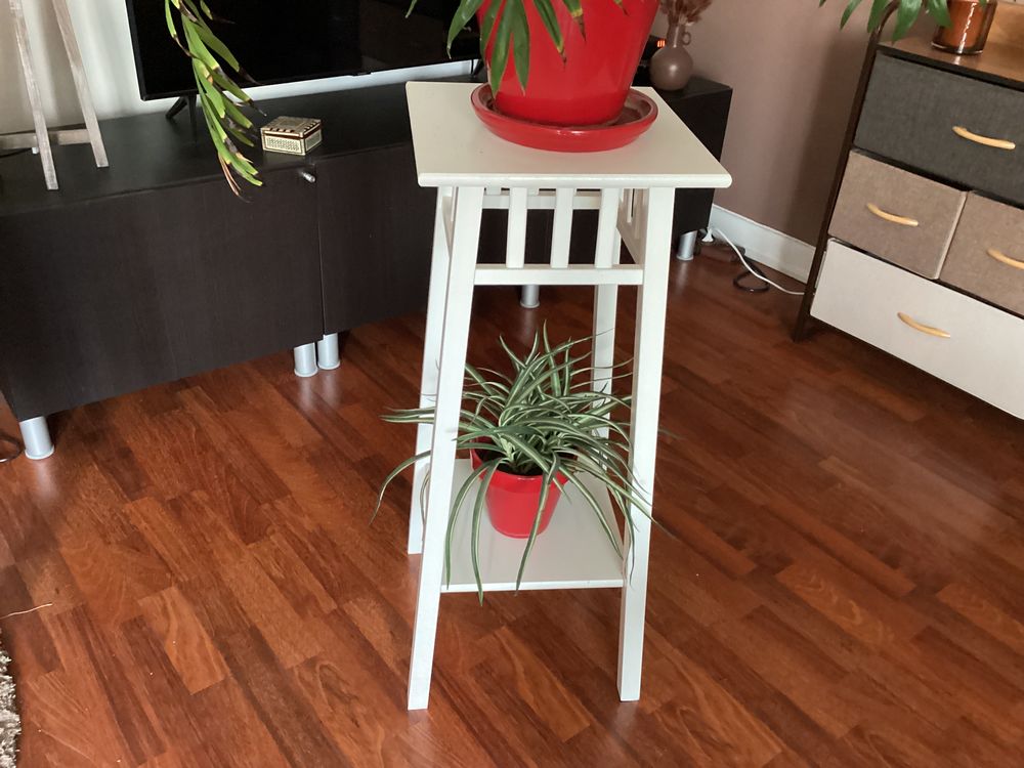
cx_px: 512
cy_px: 384
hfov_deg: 58.4
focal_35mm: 31
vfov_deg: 45.4
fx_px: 917
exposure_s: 1/30
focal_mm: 3.3
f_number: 2.4
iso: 500
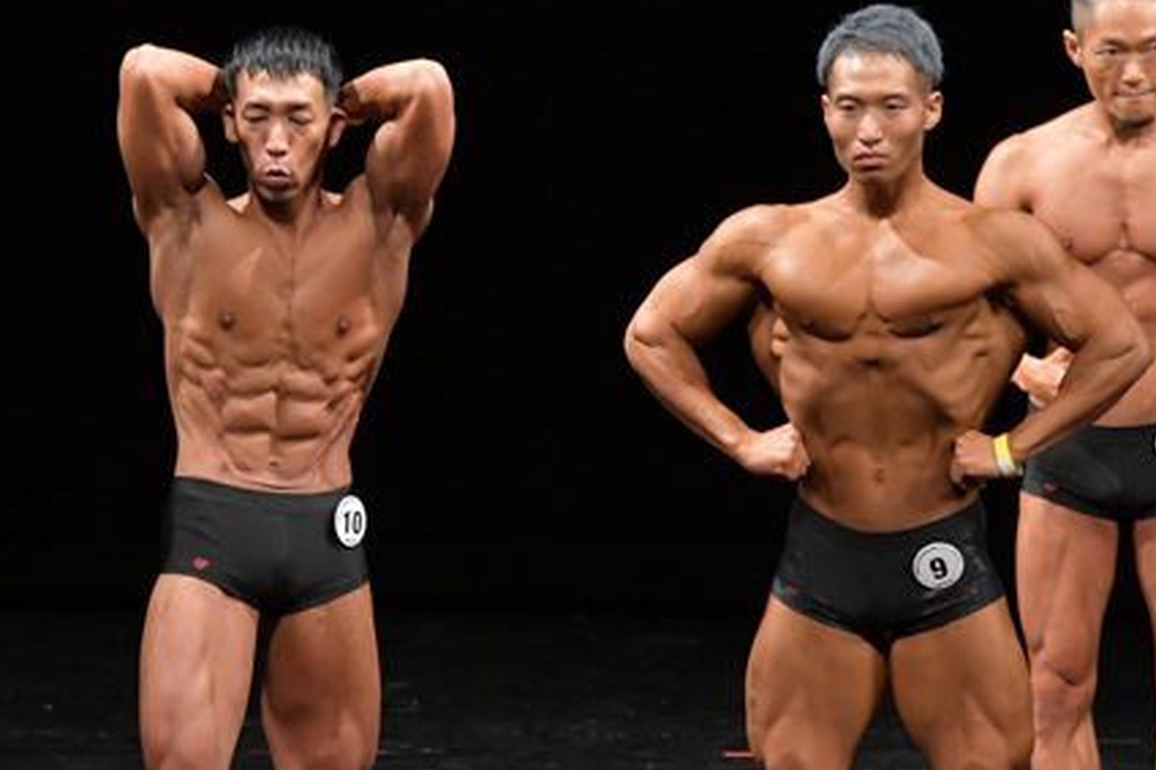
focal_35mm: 438
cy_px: 492
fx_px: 14058
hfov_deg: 4.7
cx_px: 627
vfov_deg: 3.1
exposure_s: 1/400
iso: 3200
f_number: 5.6
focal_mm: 160
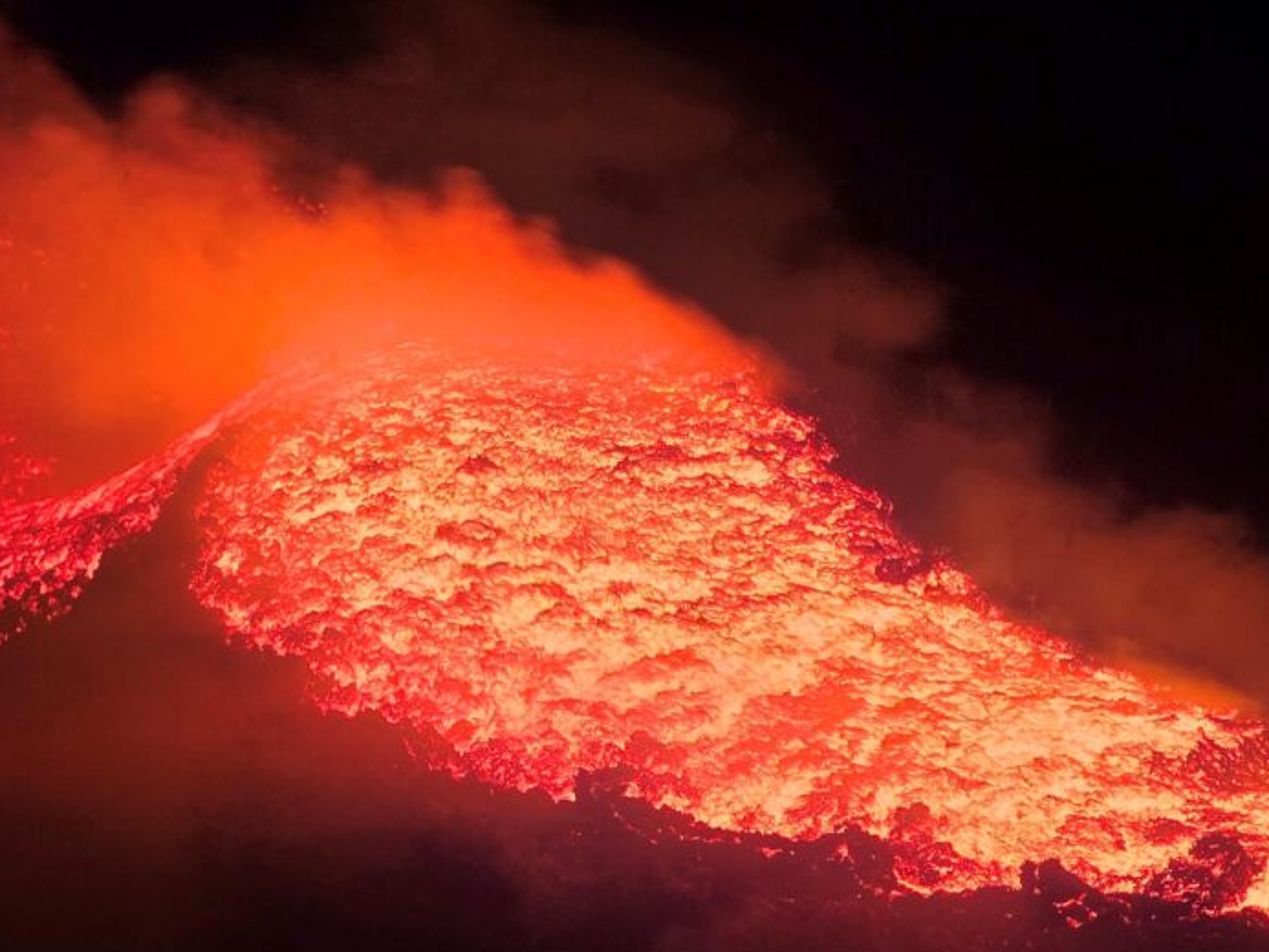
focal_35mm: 102
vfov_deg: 14.5
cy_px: 701
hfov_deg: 19.3
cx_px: 569
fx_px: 3740
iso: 64
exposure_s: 1/50
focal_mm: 7.9
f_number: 2.4
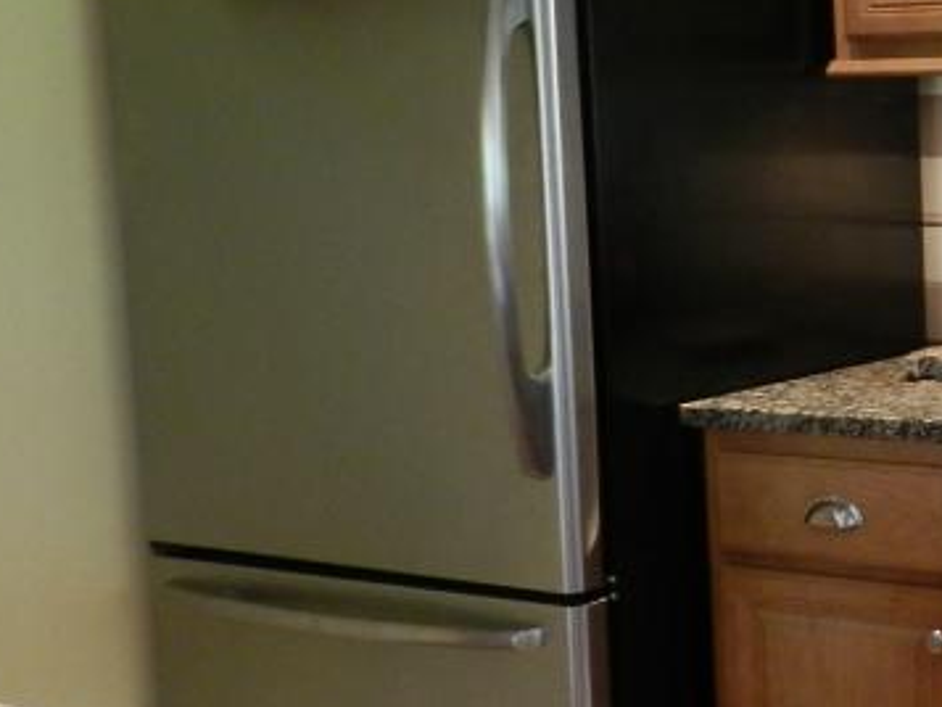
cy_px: 266
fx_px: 1797
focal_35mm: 66
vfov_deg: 22.2
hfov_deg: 24.5
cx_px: 1311
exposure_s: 1/15
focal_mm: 4
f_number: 3.4
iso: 400
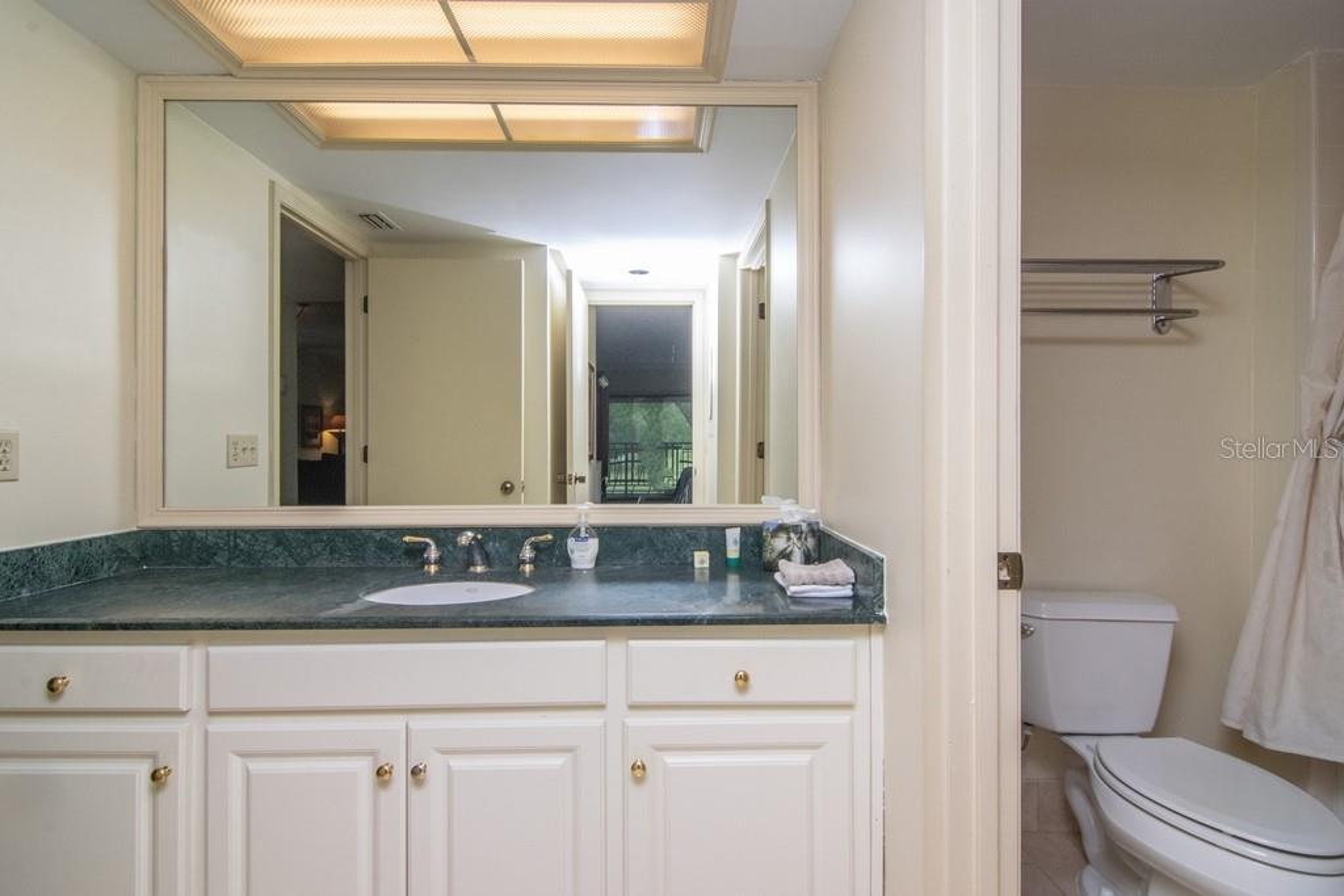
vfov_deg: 72.1
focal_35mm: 16
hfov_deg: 95.0
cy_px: 448
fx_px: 616
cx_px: 672
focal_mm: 11
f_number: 9
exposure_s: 1/125
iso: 1000
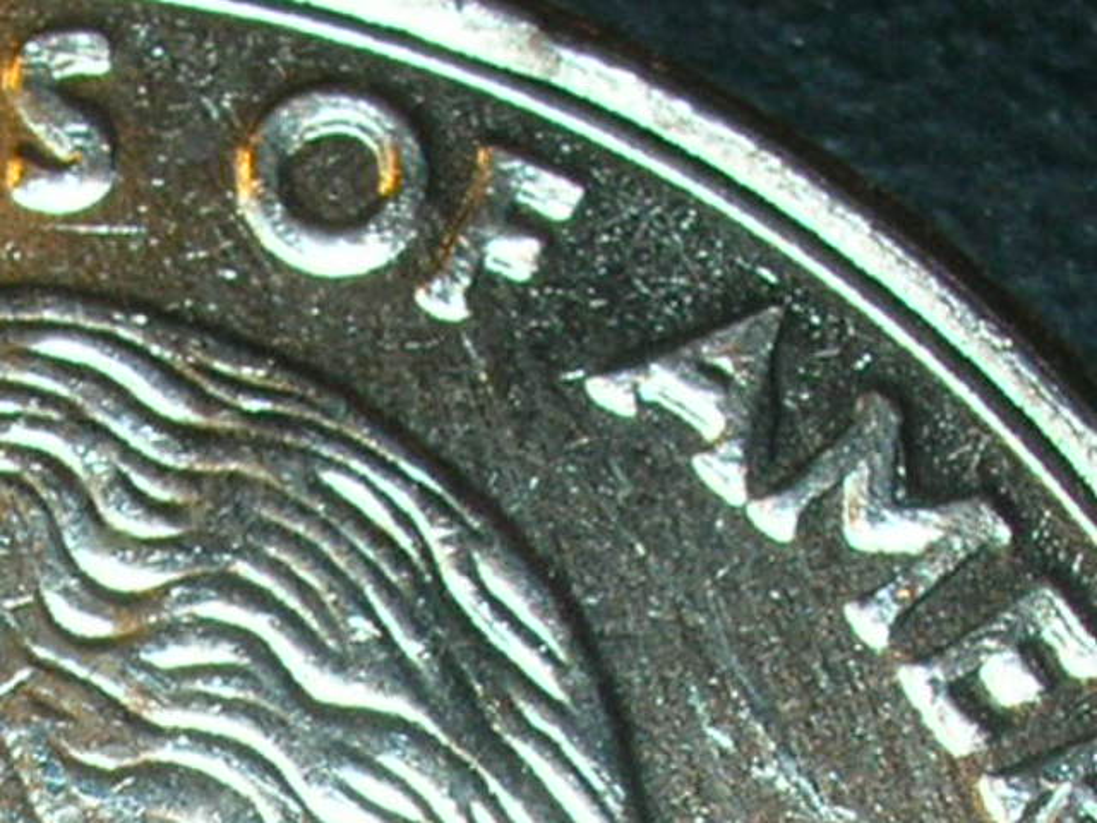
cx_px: 548
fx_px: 1458
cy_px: 412
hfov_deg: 41.2
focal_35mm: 46
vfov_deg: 31.5
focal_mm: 7.7
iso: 50
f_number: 5.4
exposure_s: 1/60.1
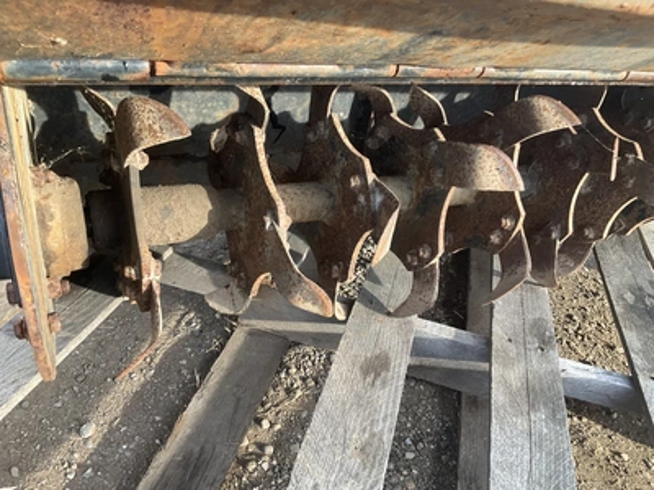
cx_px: 327
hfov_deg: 61.7
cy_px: 245
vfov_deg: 48.2
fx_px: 548
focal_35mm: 29
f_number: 1.8
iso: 25
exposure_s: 1/122
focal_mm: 3
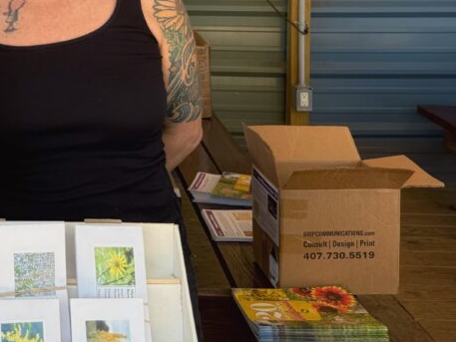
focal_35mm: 63
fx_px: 830
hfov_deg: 28.6
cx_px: -9
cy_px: -57
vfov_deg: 21.8
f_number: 1.78
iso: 64
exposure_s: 1/224
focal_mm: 6.76
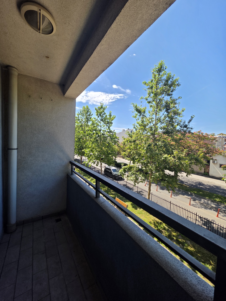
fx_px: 113
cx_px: 113
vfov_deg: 106.2
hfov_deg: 89.9
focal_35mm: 13
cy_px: 150
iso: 40
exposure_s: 1/1148
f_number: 1.9
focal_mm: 2.2
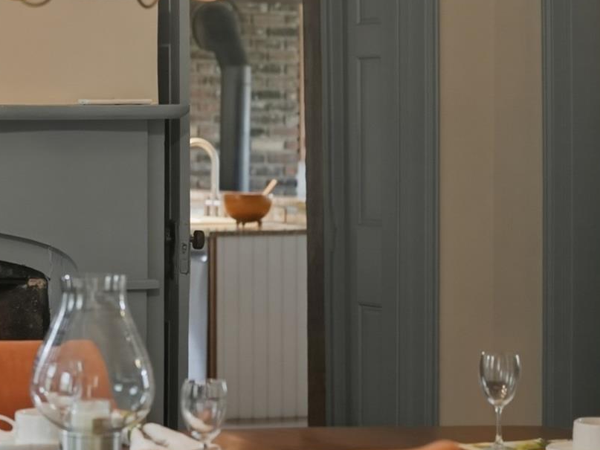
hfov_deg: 15.6
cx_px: -117
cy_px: 142
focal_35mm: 122
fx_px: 2114
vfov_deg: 12.1
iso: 1250
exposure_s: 1/800
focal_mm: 50
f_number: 2
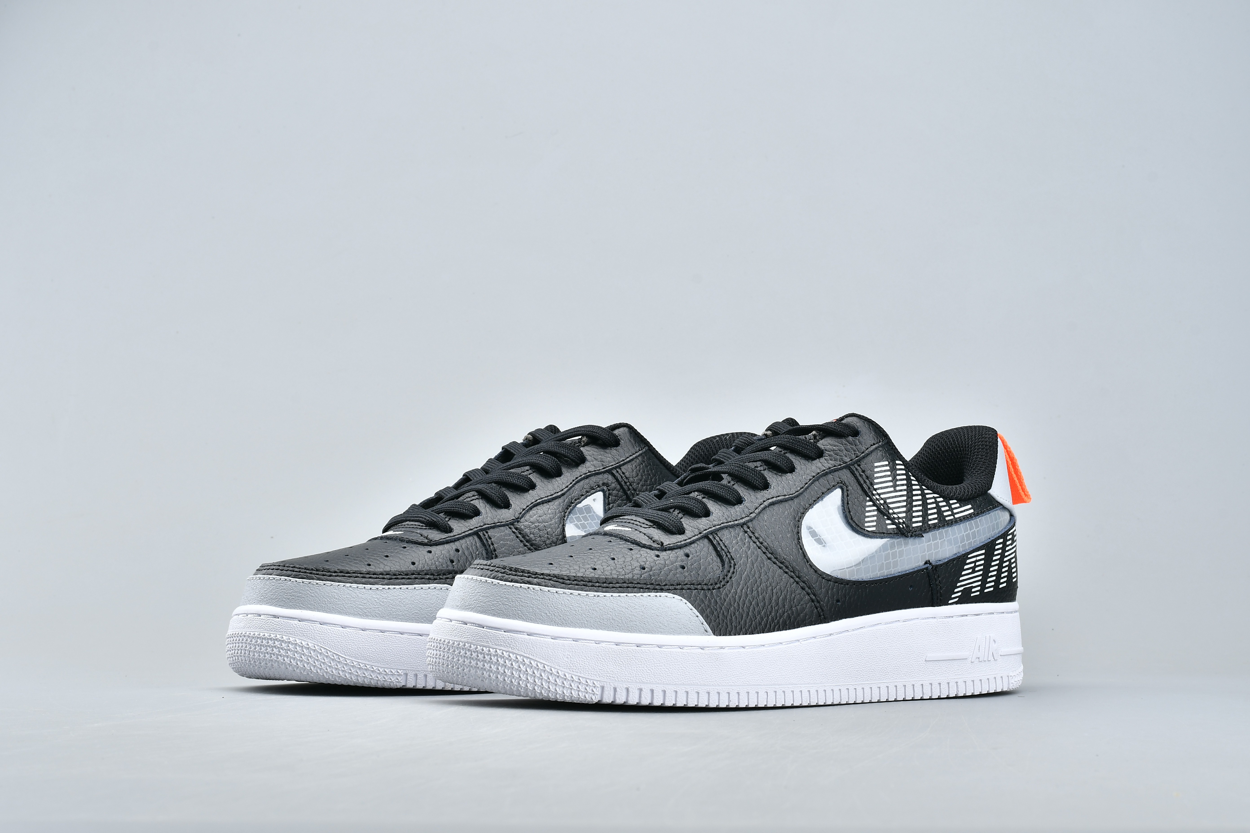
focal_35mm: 75
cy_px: 416
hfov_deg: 27.0
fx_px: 2604
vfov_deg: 18.2
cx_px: 625
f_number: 14
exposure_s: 1/125
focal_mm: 50
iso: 100
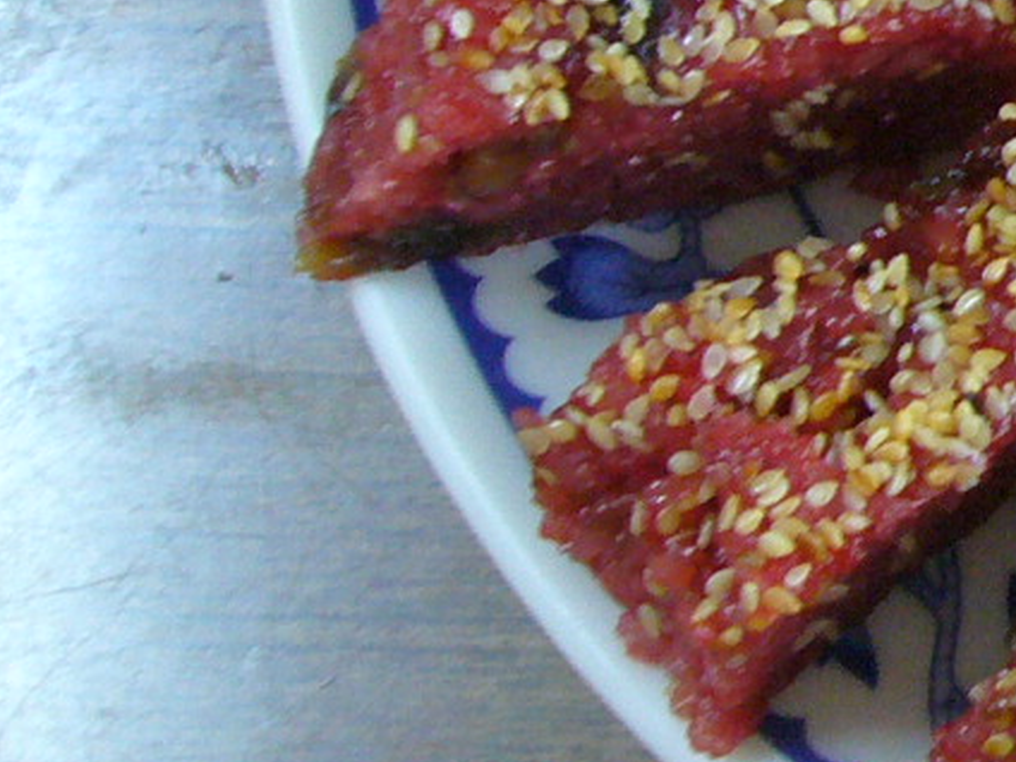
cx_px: 1907
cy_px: -237
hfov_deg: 13.3
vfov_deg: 11.0
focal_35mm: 132
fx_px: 3874
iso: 200
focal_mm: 5.8
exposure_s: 1/8
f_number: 2.8
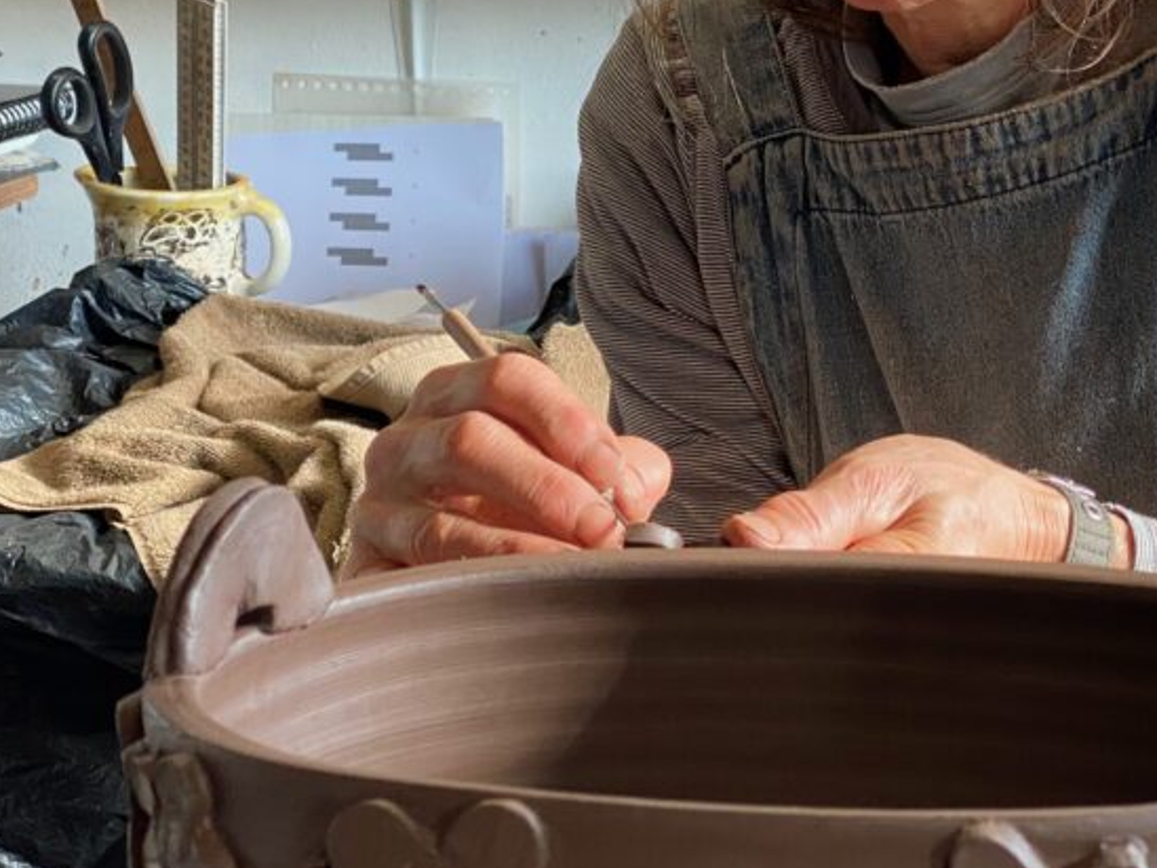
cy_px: 394
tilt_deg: -12.3
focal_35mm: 97
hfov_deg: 19.9
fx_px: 3243
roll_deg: -0.7
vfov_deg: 15.2
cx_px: 999
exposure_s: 1/100
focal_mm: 6
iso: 80
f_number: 2
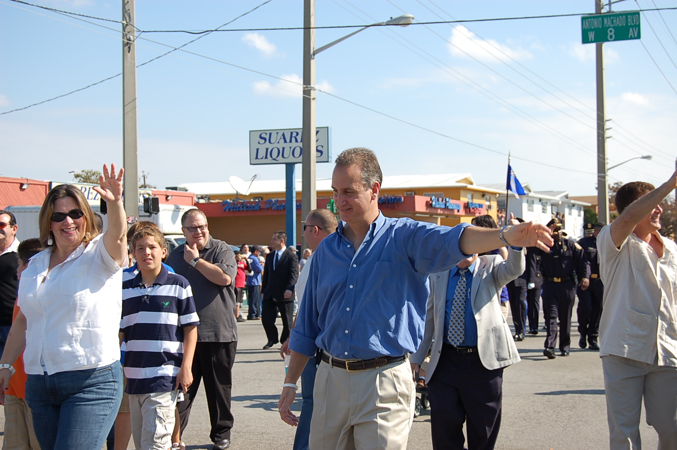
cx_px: 338
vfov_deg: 23.7
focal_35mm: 57
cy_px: 225
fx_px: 1071
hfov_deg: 35.1
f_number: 6.3
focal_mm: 38
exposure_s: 1/500
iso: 200
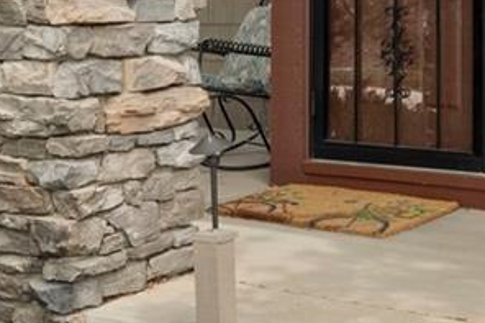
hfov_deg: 23.8
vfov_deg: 15.9
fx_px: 1127
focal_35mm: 84
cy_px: -23
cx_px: 410
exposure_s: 1/160
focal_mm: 15.5
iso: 400
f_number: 9
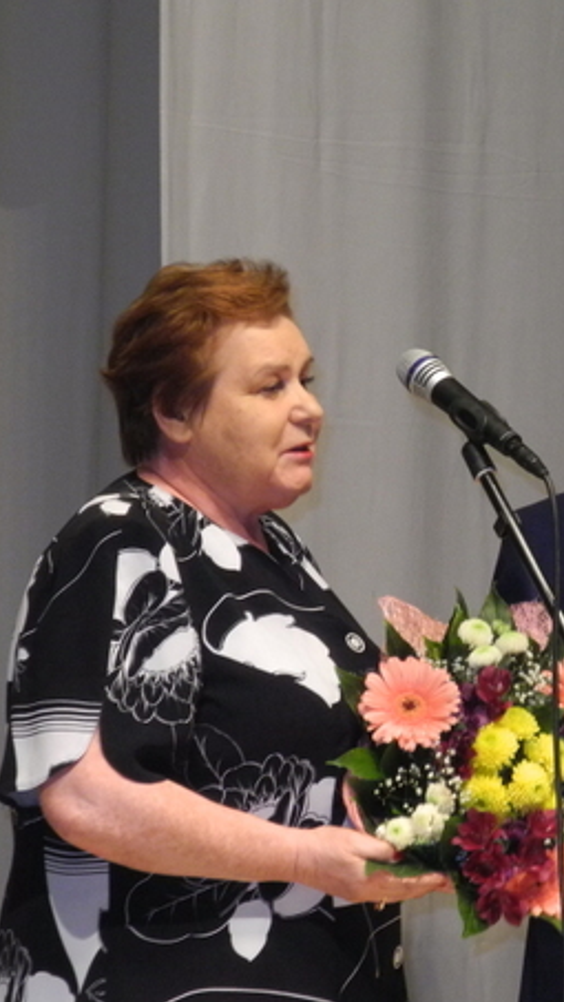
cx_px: 471
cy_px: 541
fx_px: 7732
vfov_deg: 7.4
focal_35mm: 291
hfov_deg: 4.2
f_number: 5.6
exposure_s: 1/30
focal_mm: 37
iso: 500
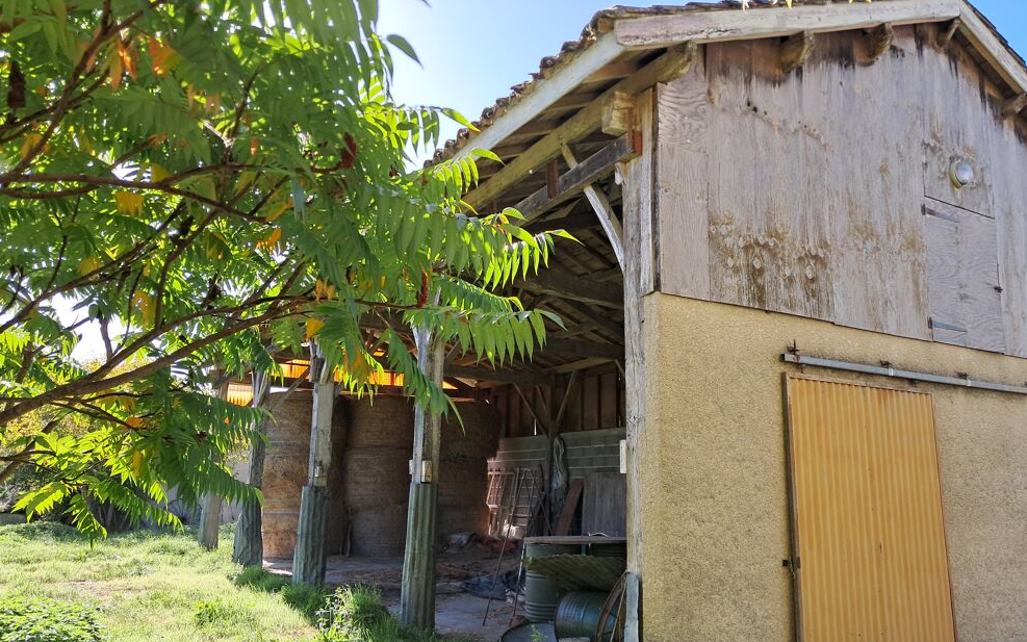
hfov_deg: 64.6
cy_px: 388
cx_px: 518
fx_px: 812
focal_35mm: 29
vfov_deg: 42.9
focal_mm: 4
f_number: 1.8
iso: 50
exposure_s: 1/278
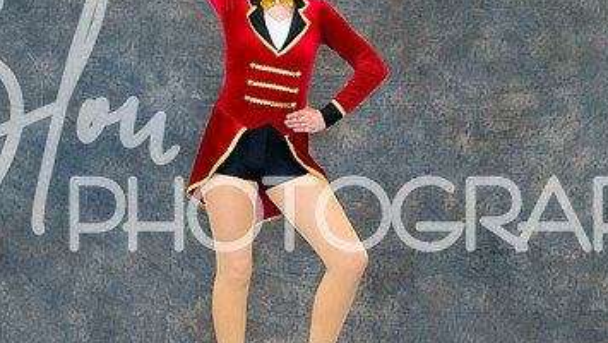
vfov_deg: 8.2
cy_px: 126
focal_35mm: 148
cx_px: 267
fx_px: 2387
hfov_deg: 14.5
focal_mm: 85
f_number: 3.2
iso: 2000
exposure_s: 1/160
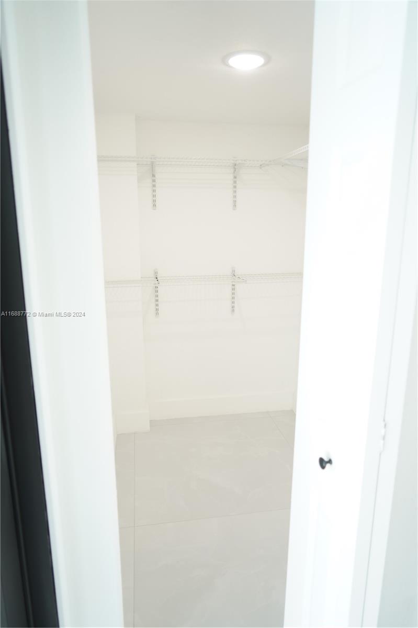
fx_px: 418
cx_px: 209
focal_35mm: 24
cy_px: 314
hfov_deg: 53.1
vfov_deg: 73.8
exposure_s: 1/30
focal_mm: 24
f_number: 3.5
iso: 160
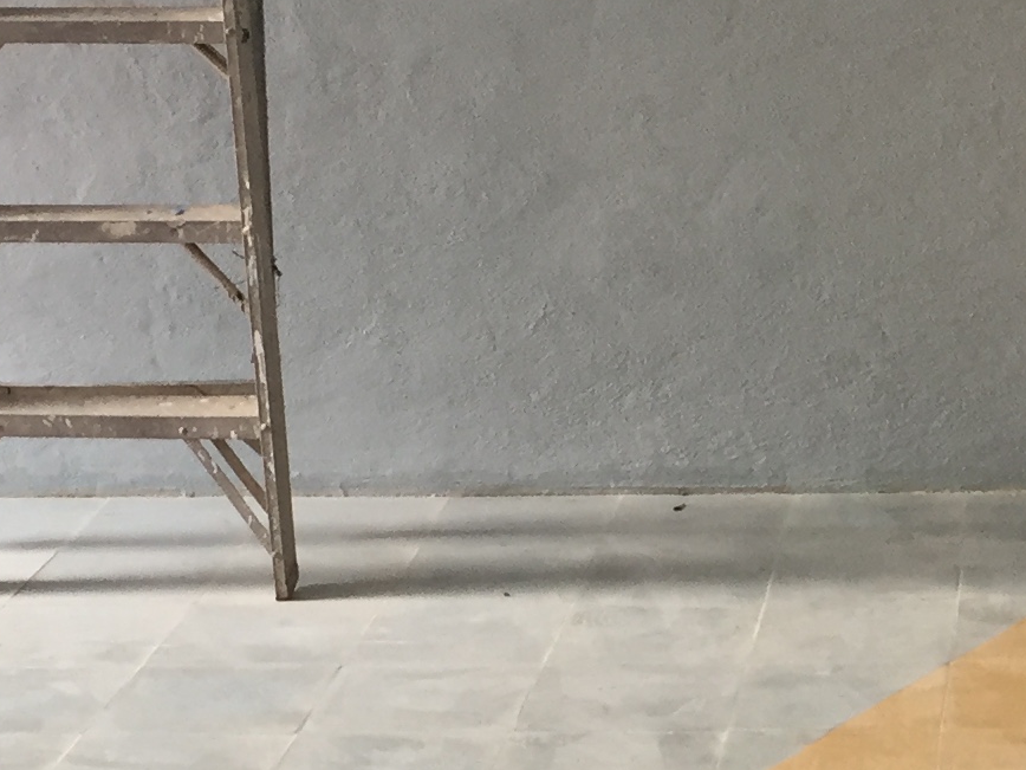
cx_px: 871
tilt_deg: -18.1
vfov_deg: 13.5
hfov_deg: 17.8
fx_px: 3231
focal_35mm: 109
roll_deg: +0.1
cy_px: 642
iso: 32
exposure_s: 1/40
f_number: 2.2
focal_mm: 4.15
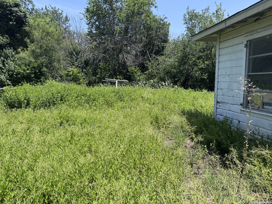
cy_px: 102
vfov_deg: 56.8
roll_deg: +0.8
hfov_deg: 71.6
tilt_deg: -7.3
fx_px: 189
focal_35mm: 24
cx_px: 136
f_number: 1.78
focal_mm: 6.76
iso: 80
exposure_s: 1/2252
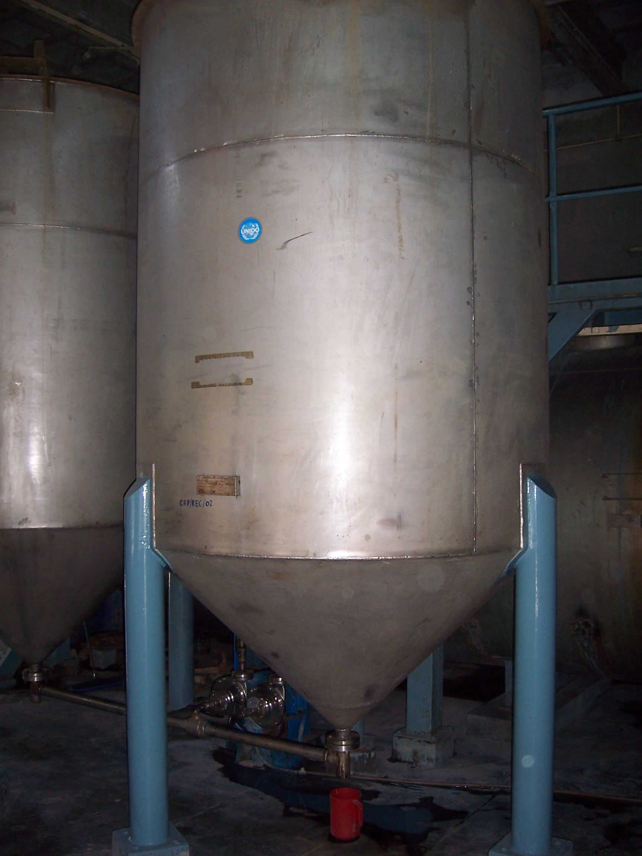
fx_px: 890
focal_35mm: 36
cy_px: 428
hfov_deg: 39.7
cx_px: 321
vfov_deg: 51.4
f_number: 3
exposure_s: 1/60
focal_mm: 6
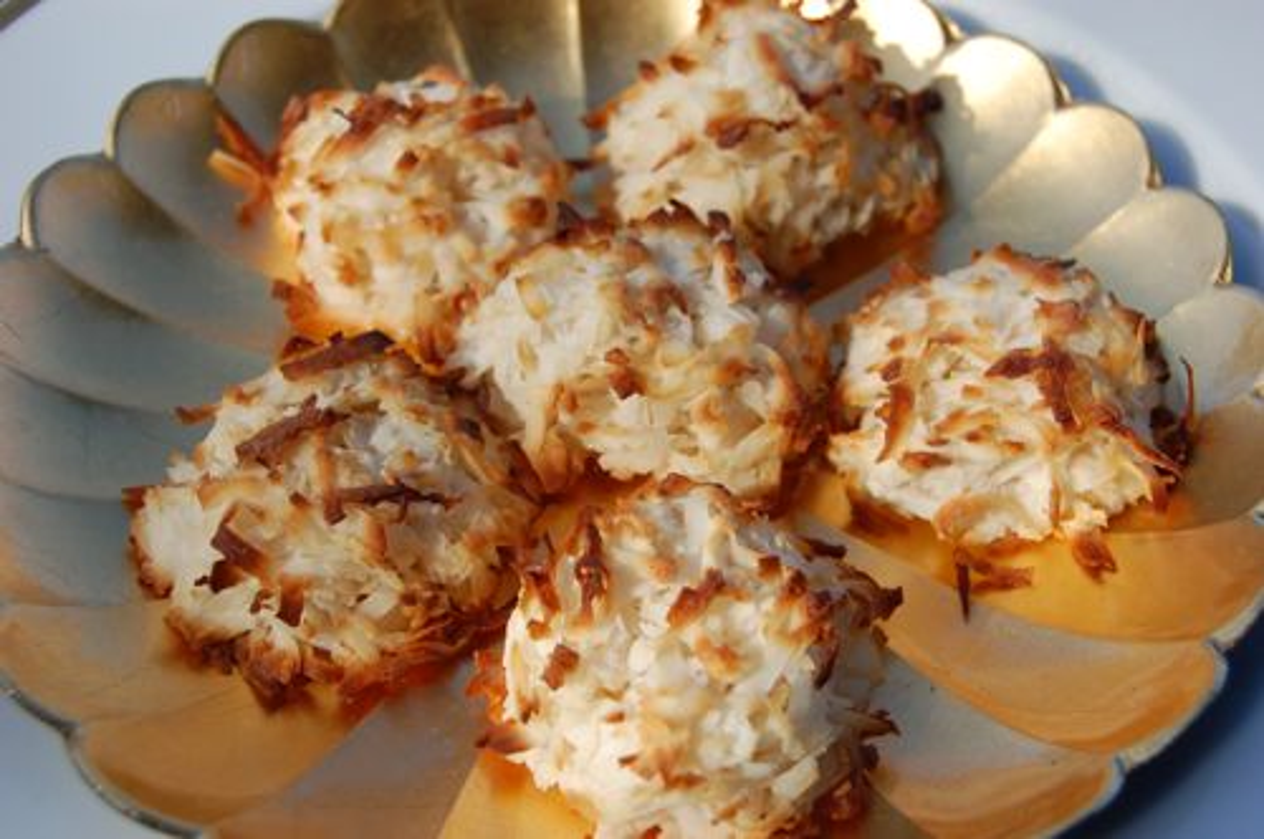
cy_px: 420
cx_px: 632
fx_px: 1999
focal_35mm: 57
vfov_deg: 23.7
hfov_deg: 35.1
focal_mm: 38
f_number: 9
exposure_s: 1/320
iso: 200
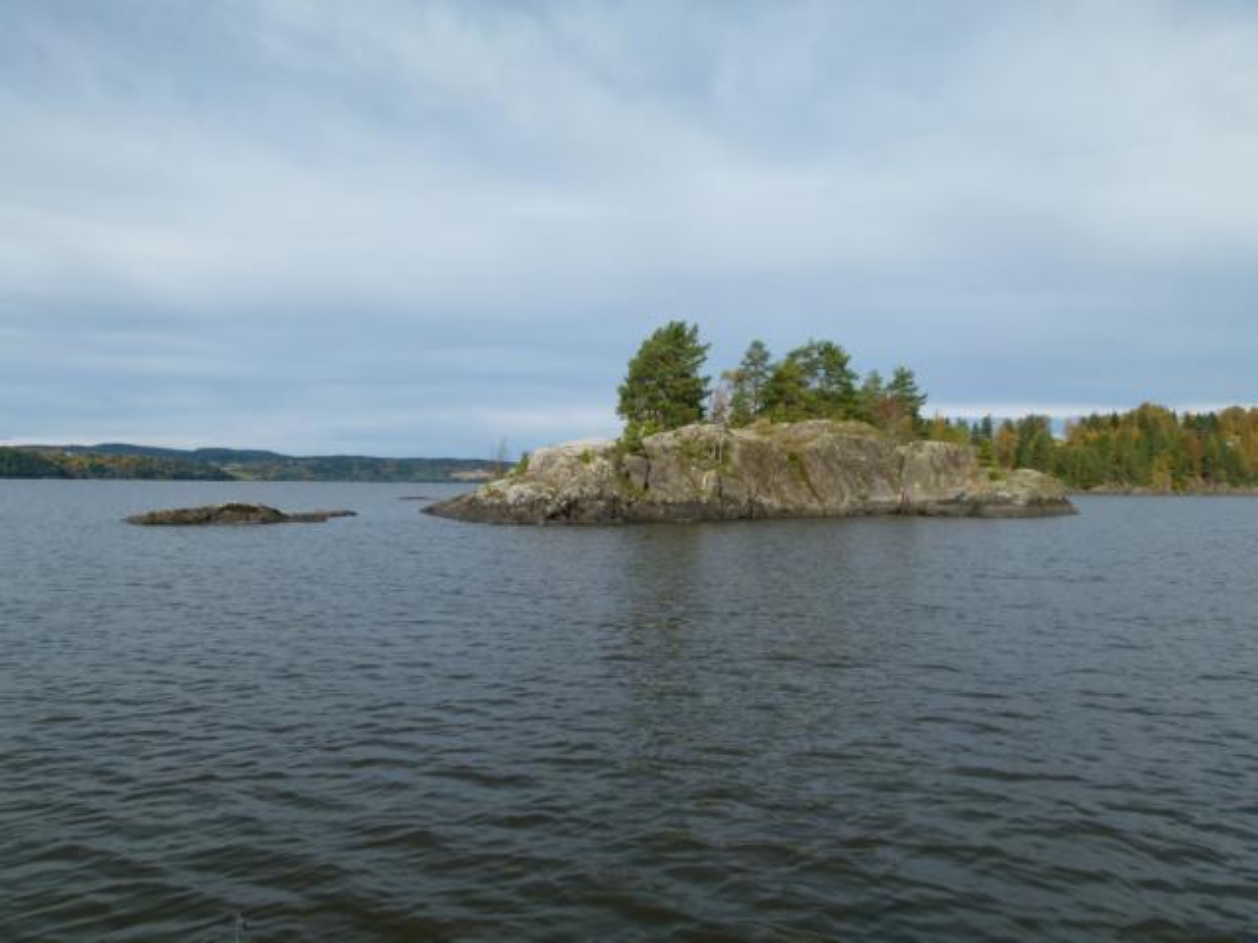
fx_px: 909
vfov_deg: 54.9
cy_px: 472
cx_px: 629
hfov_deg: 69.4
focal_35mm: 25
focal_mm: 4.5
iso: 100
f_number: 4
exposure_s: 1/800
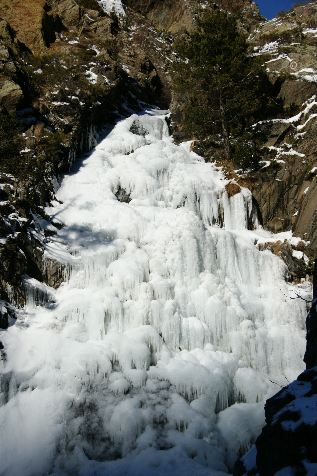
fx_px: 792
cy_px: 238
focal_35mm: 60
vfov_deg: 33.4
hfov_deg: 22.6
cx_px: 158
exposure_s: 1/2500
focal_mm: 40
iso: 200
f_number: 5.6
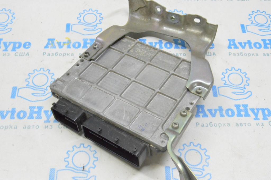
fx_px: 316
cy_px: 90
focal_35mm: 42
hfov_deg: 46.4
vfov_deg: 31.8
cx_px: 136
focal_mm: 28
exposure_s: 1/15
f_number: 20
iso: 6400
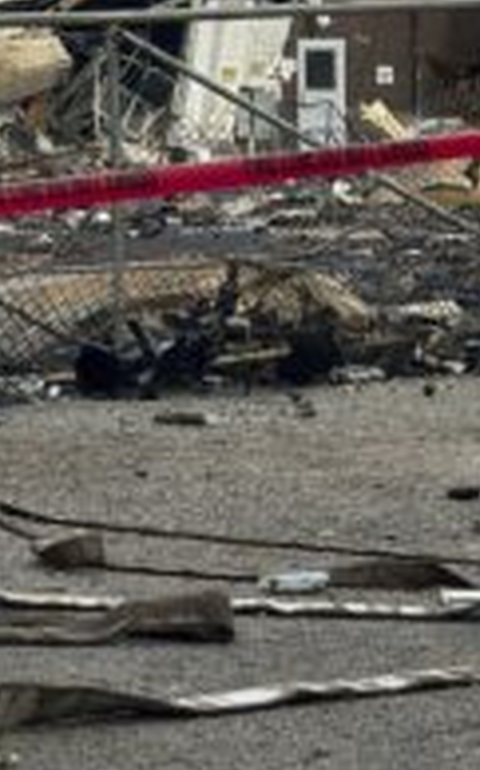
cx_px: -520
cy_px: -10
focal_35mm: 152
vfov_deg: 13.6
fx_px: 3186
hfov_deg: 8.2
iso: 64
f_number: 1.78
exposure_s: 1/2890
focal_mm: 6.86
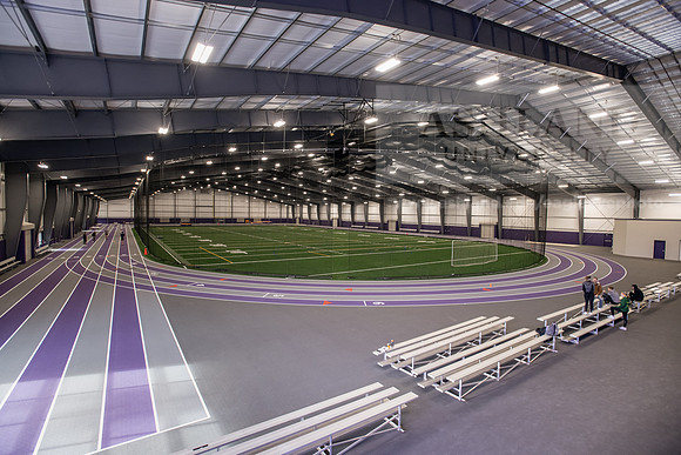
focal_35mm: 17
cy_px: 228
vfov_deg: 70.5
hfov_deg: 93.3
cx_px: 340
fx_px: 322
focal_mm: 17
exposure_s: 1/160
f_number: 4.5
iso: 1600
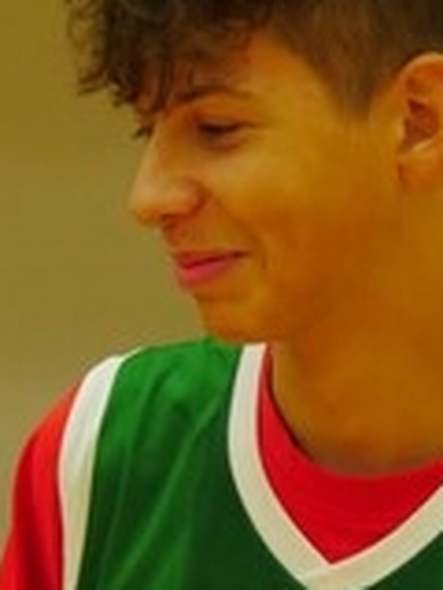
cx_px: 269
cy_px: 505
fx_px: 5631
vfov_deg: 6.0
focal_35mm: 330
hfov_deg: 4.5
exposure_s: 1/200
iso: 3200
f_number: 5.1
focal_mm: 55
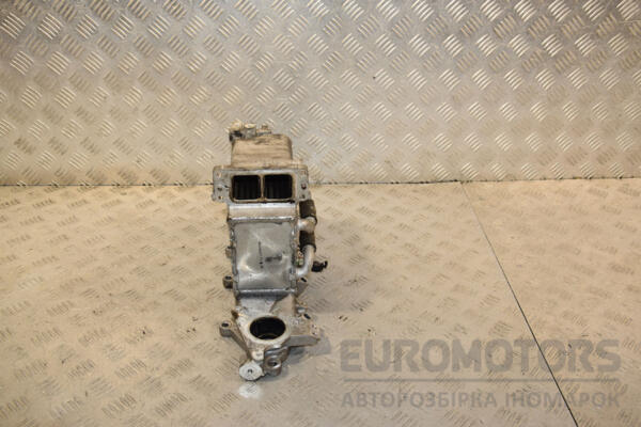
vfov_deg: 36.9
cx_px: 320
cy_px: 214
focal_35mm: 36
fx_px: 641
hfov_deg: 53.1
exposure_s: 1/200
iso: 800
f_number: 7.1
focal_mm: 24
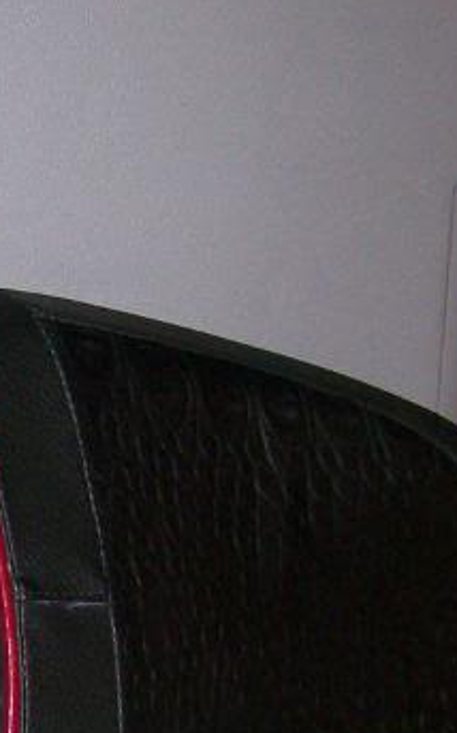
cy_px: 709
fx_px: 2275
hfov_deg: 10.9
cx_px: -299
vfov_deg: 17.9
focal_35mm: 114
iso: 140
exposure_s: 1/64
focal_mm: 6
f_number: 2.7
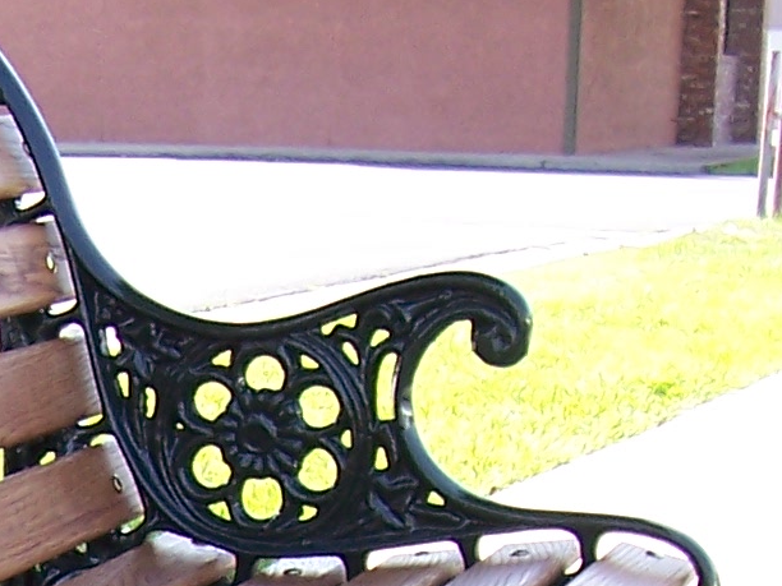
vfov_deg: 9.8
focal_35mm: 143
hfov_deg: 13.3
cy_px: 1062
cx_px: -263
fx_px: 3230
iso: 80
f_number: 2.7
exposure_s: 1/250
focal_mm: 5.6
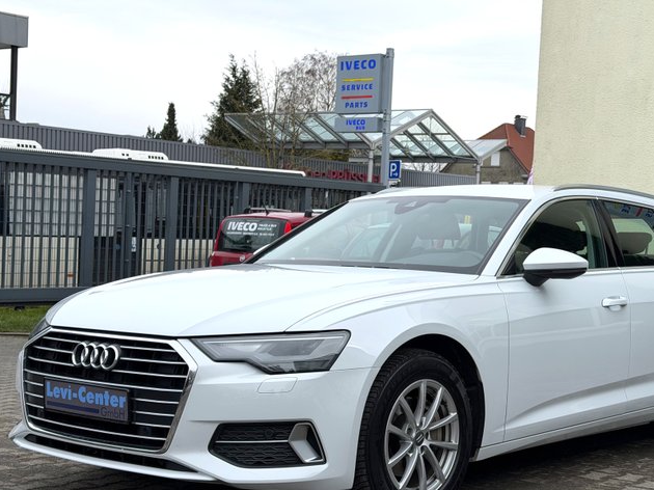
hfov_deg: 31.5
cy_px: 262
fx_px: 1152
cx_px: 411
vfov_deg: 24.0
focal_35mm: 61
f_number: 1.78
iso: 64
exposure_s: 1/2667
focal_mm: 6.76
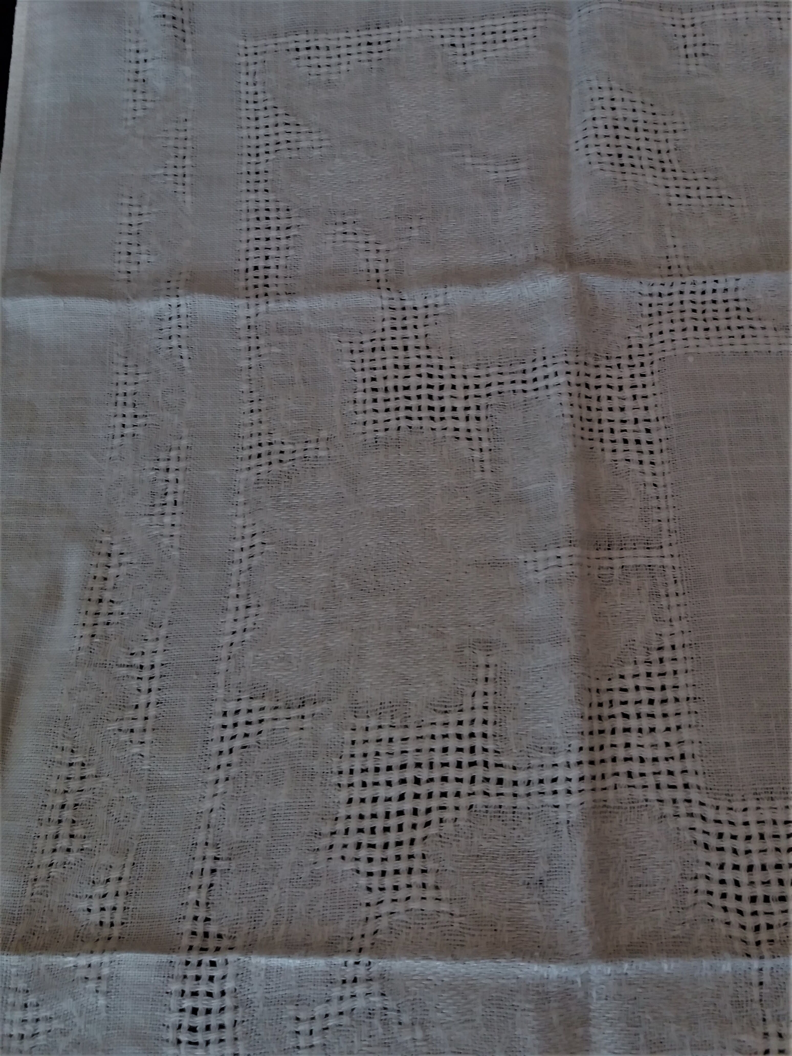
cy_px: 528
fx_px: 854
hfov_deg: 49.7
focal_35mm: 28
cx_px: 396
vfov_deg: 63.4
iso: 125
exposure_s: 1/33
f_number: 1.9
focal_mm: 3.7
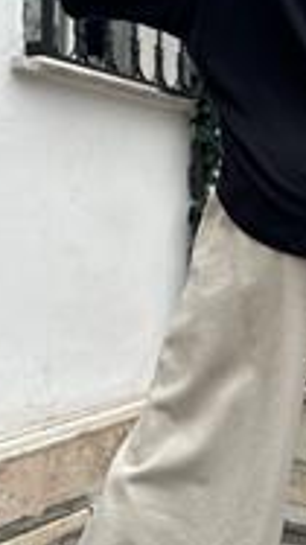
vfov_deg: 34.8
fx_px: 867
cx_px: 236
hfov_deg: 19.9
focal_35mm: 60
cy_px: 211
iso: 80
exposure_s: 1/452
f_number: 1.78
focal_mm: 6.86
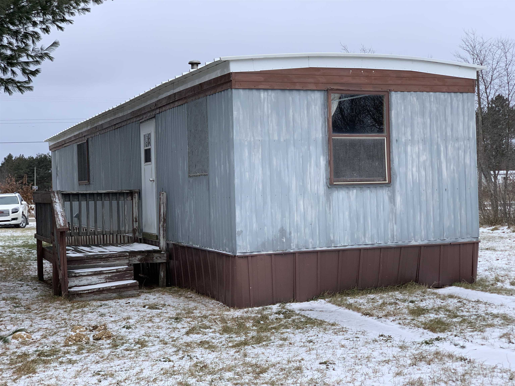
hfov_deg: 36.8
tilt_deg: -0.5
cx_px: 258
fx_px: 774
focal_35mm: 52
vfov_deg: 28.0
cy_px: 193
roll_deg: +0.8
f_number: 2.4
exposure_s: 1/375
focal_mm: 6
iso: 16
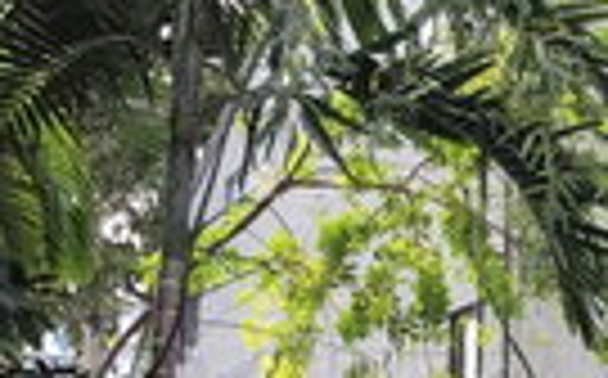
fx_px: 1556
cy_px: 212
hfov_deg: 21.1
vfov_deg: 13.9
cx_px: 655
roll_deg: +0.7
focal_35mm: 94
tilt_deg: +13.4
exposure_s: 1/247
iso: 20
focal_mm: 3.99
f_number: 1.8
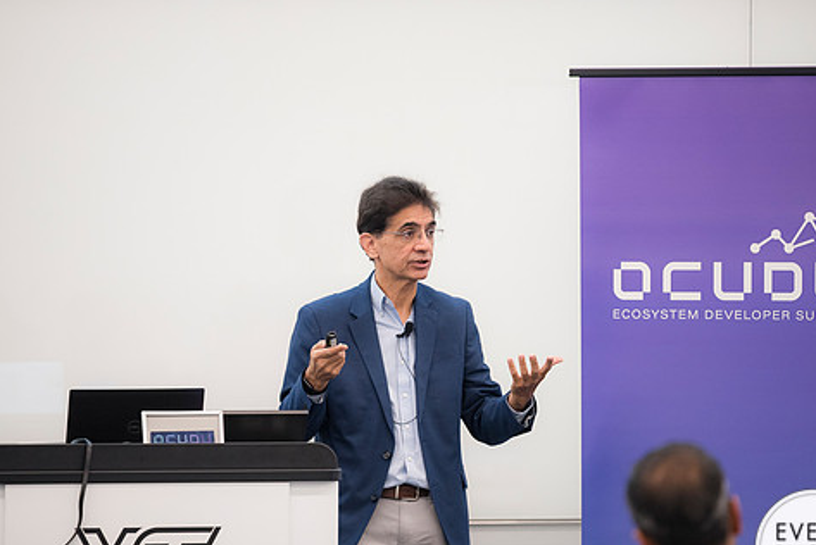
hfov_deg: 8.4
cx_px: 430
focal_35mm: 245
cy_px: 329
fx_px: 5557
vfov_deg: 5.6
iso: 1000
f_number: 2.8
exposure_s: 1/125
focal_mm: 200
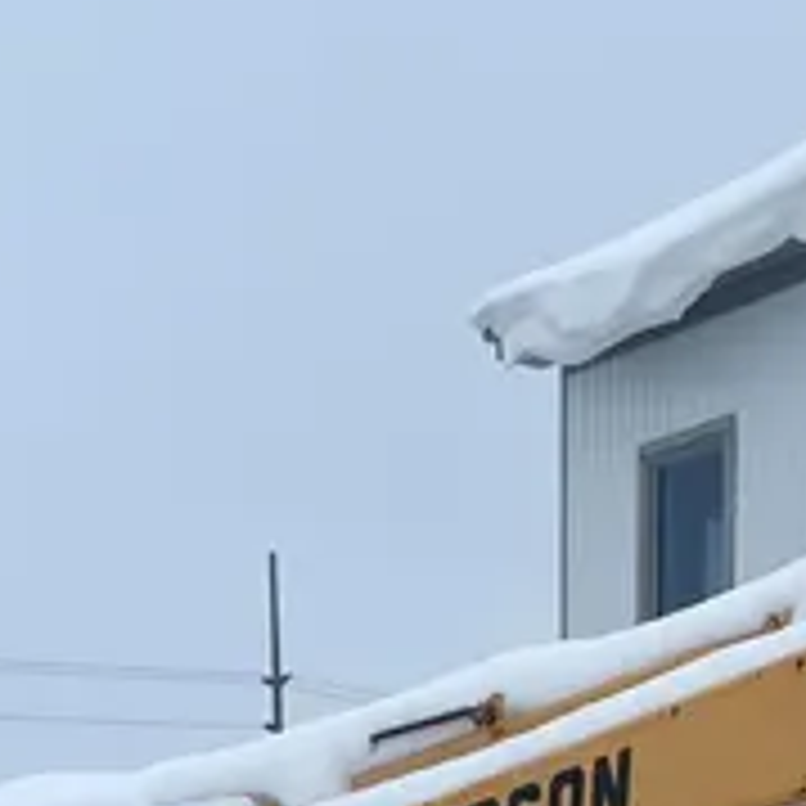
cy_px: 1506
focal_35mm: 94
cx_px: 617
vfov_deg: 15.5
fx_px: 2476
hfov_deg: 18.4
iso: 32
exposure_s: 1/6135
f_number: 1.6
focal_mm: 4.2
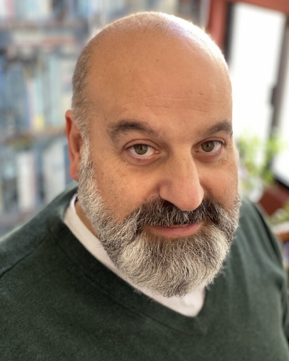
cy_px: 179
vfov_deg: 34.2
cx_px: 145
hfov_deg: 27.6
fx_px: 588
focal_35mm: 55
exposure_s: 1/76
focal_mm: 6
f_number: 2
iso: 250
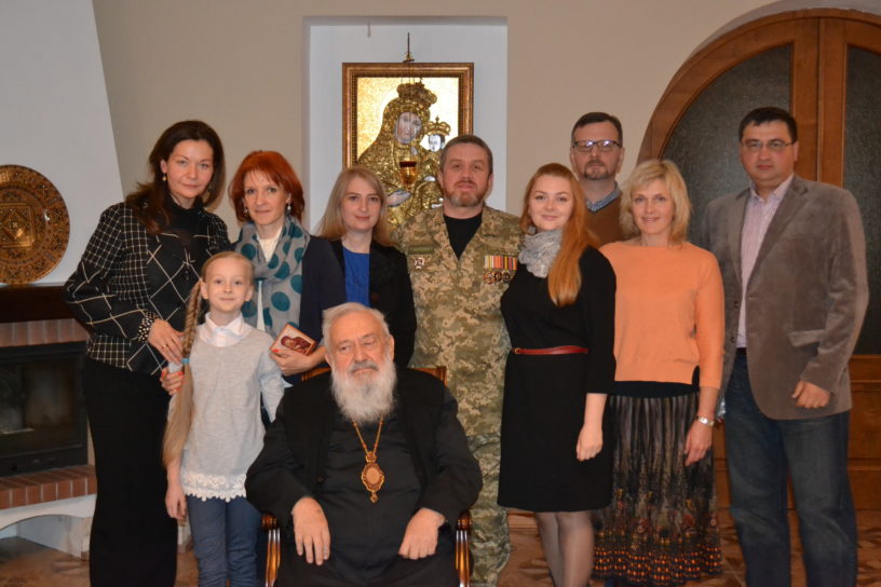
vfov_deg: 25.8
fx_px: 1285
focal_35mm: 52
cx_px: 440
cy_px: 294
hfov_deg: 37.9
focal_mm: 35
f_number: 5
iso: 3200
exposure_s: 1/60
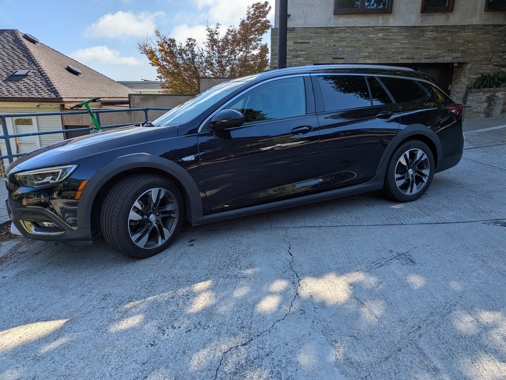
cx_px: 253
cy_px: 190
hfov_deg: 69.4
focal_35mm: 25
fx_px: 366
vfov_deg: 54.9
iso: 45
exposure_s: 1/1869
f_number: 1.89
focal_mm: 5.43
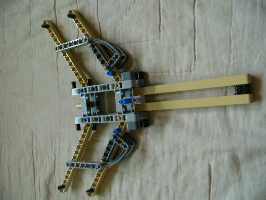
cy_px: 100
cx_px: 133
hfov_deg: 51.4
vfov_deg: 39.7
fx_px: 277
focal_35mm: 36
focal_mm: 6
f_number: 2.8
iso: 200
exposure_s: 1/30
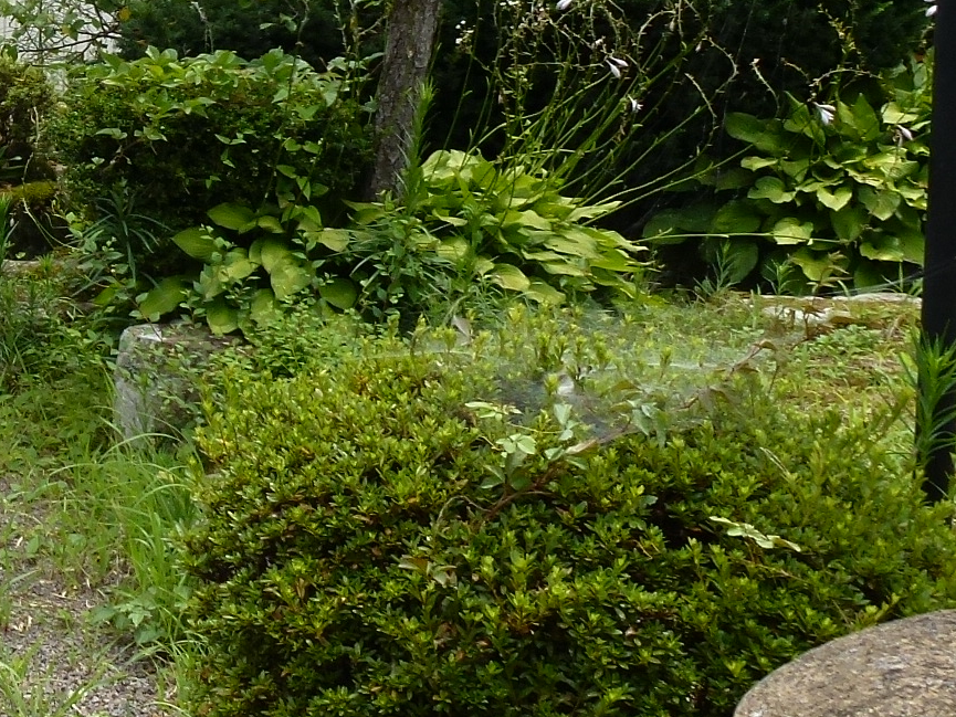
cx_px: -297
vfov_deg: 20.2
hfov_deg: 24.0
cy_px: 32
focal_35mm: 71
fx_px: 1961
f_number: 4
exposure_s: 1/400
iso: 100
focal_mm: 4.3
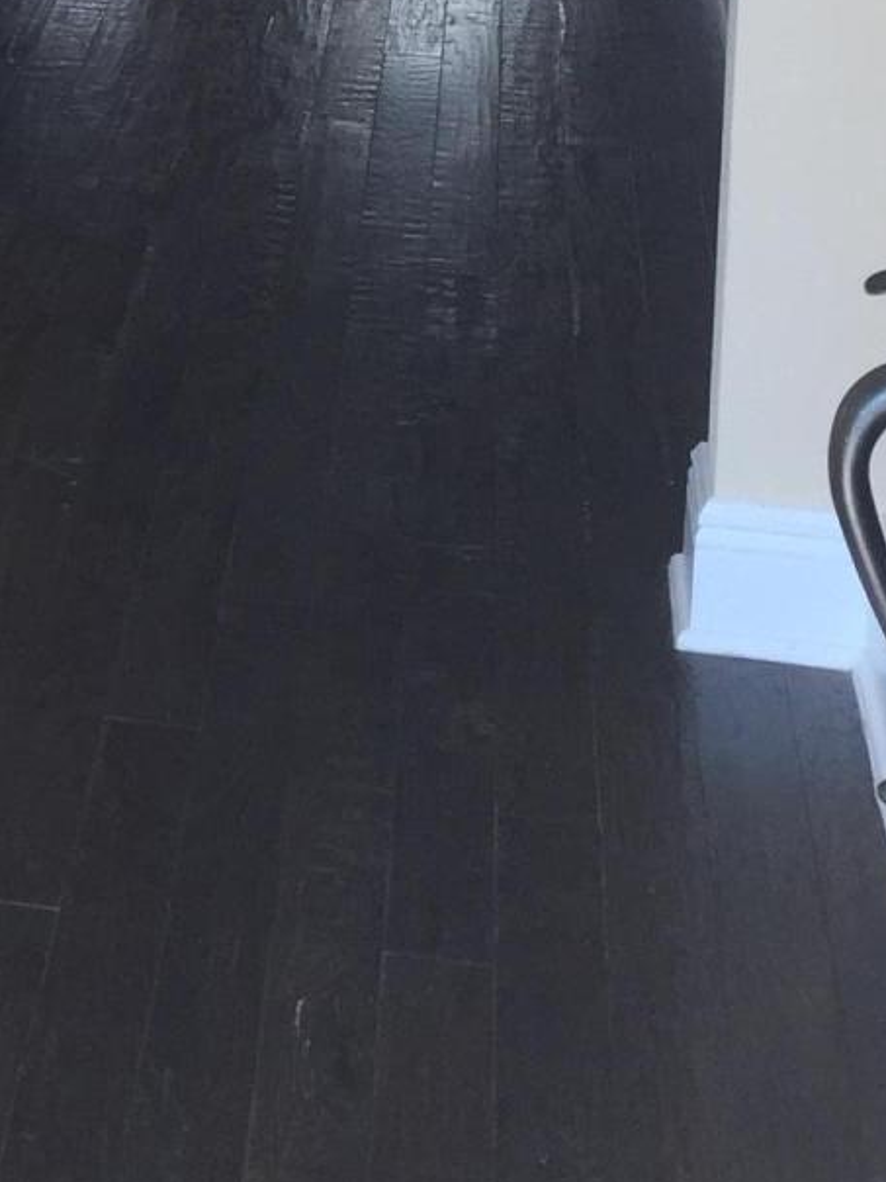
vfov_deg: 18.6
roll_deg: -1.0
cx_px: -256
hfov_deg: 14.7
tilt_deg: -9.1
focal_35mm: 96
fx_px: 3276
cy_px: -481
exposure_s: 1/120
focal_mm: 4.15
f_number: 2.2
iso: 40
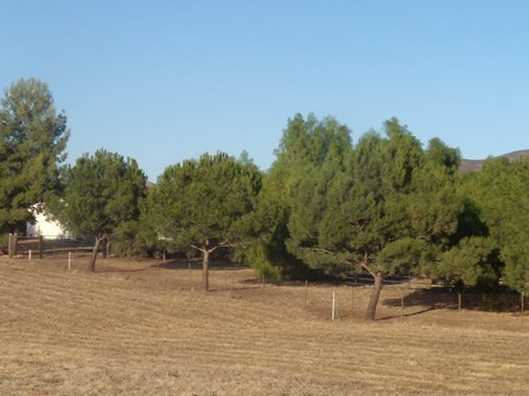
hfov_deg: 24.7
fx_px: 1207
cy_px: 368
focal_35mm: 79
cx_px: 240
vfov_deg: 18.3
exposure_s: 1/160
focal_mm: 6.4
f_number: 8.5
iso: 80
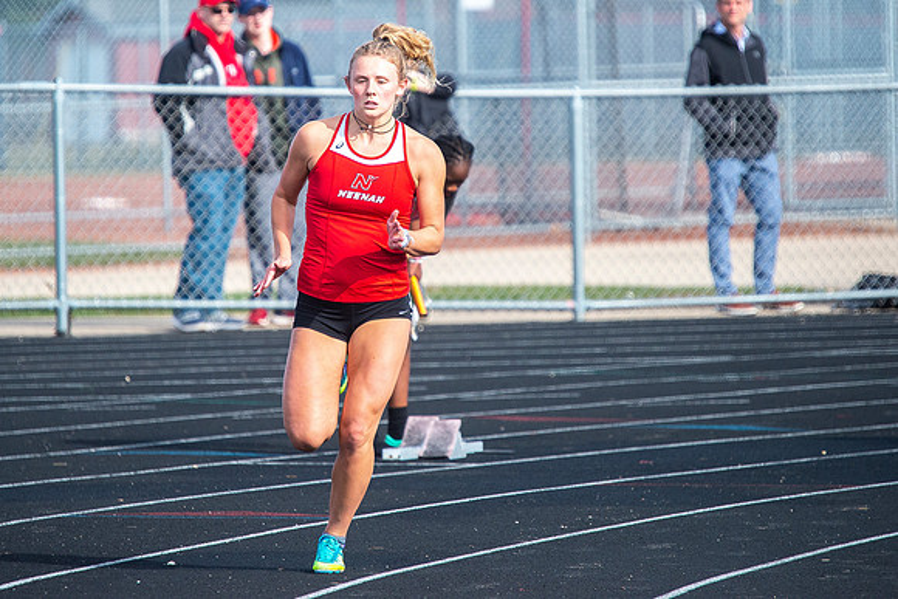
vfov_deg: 3.3
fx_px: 10532
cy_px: 191
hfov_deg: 4.9
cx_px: 398
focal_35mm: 422
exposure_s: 1/3200
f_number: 5.6
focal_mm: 310
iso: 1000
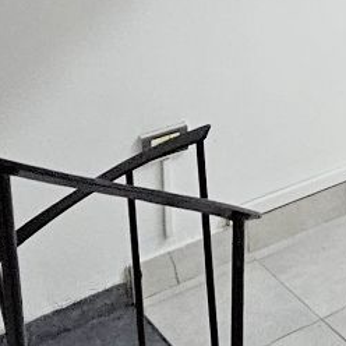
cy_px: -121
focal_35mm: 89
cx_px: 533
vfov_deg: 18.0
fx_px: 1006
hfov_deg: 17.4
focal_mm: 2.2
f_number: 2.2
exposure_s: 1/33
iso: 400
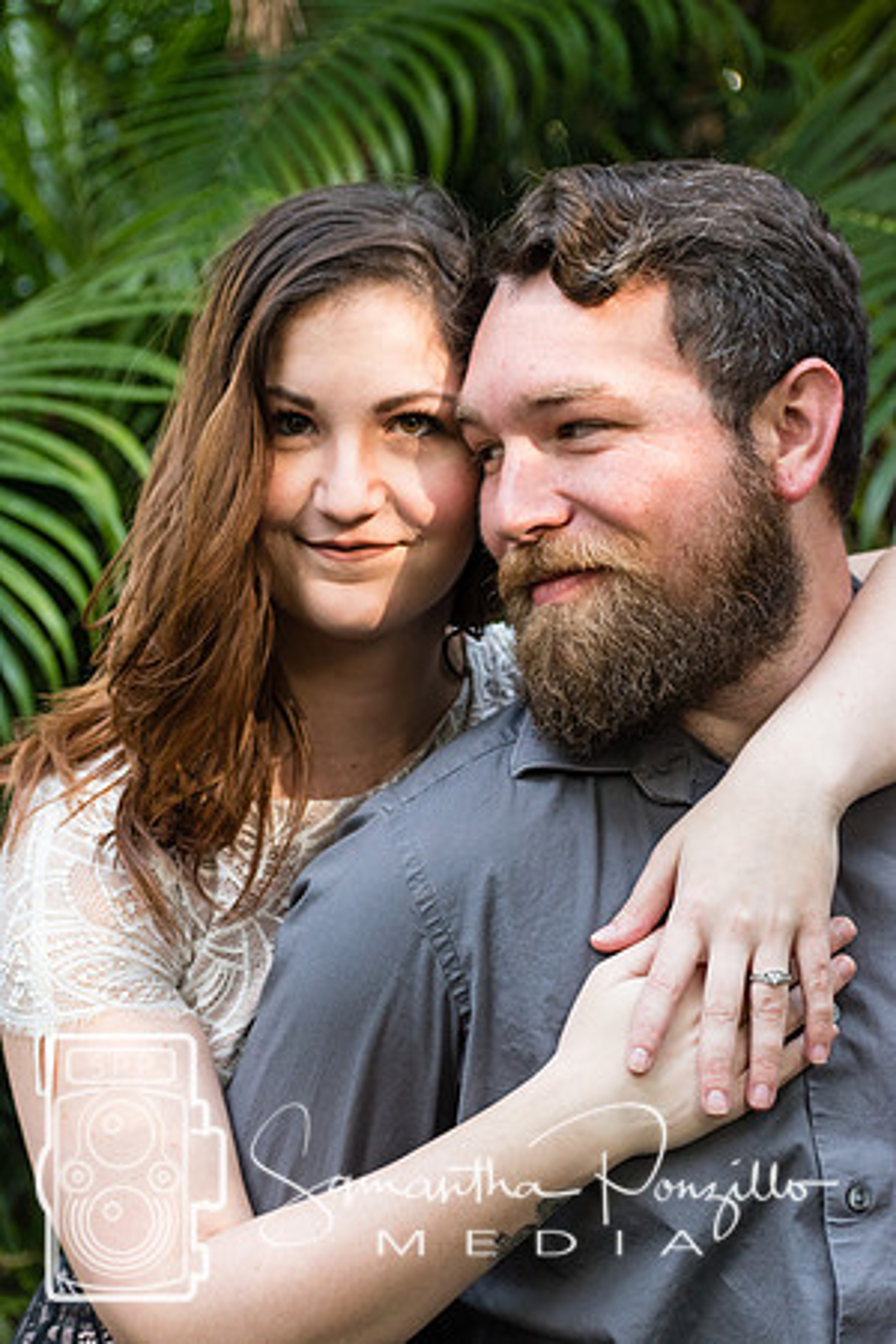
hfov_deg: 13.0
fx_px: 3920
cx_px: 448
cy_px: 672
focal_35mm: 105
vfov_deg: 19.5
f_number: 4.5
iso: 800
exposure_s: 1/160
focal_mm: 70
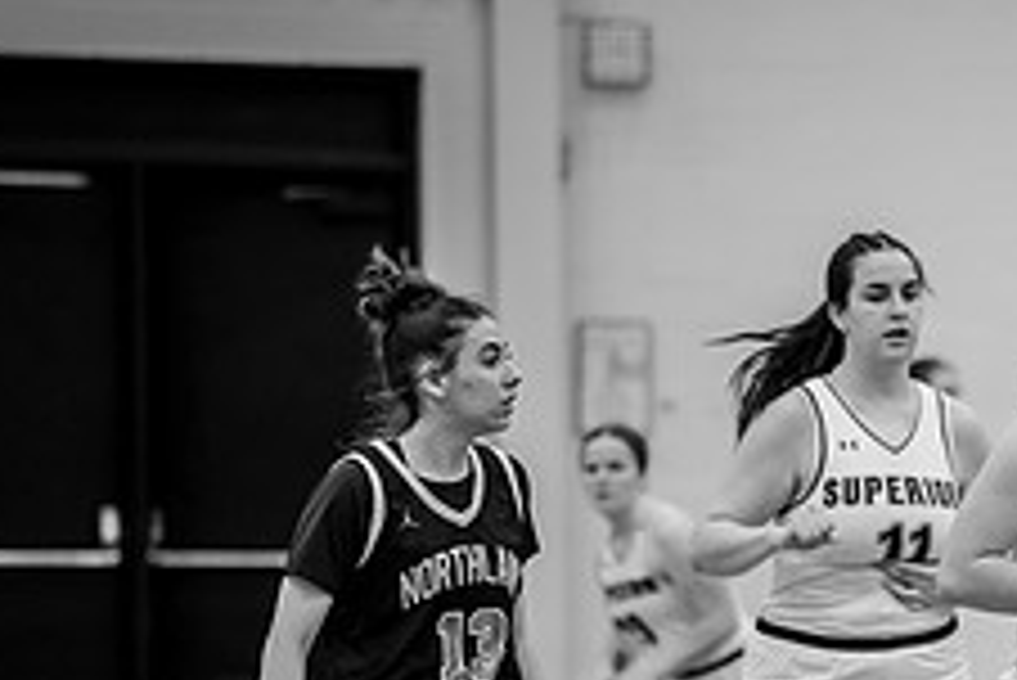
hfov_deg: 5.2
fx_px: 11279
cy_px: 754
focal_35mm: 399
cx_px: 1058
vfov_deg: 3.4
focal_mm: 150
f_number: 2.8
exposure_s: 1/640
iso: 1600
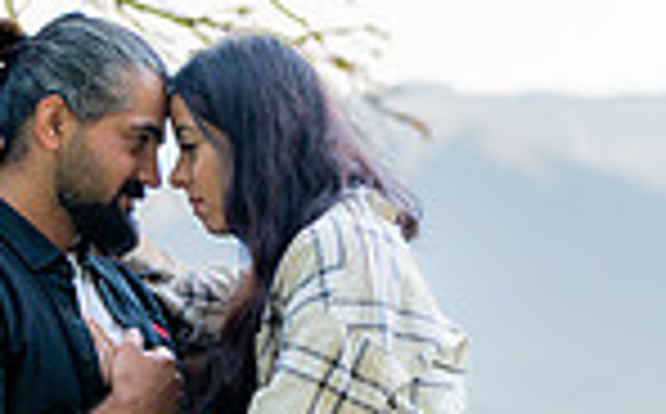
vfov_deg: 9.2
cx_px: 590
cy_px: 515
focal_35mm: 140
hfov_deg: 14.8
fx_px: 2537
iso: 200
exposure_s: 1/3200
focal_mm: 35
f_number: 1.2
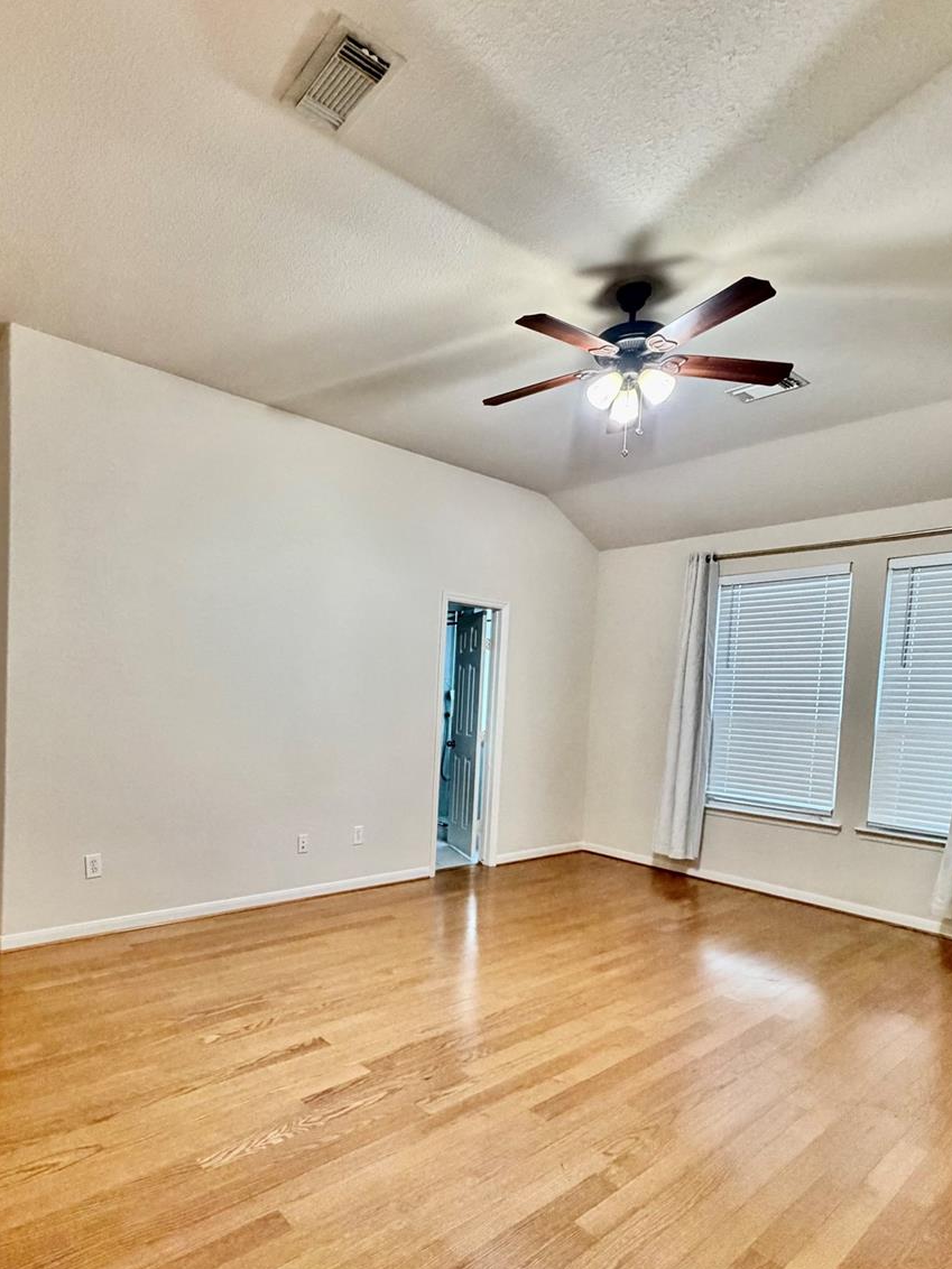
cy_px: 735
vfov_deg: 84.0
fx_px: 697
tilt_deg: -2.8
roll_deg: -2.2
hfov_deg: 67.3
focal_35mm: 19
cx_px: 339
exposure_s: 1/60
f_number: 2.2
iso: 500
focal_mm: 2.22
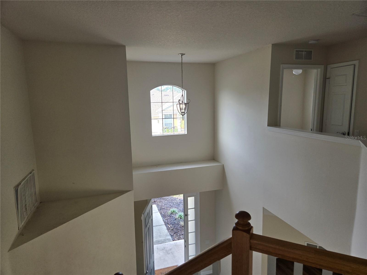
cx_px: 184
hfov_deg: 73.9
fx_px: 244
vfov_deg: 58.9
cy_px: 138
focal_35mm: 23
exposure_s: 1/180
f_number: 1.8
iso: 100
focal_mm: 5.4
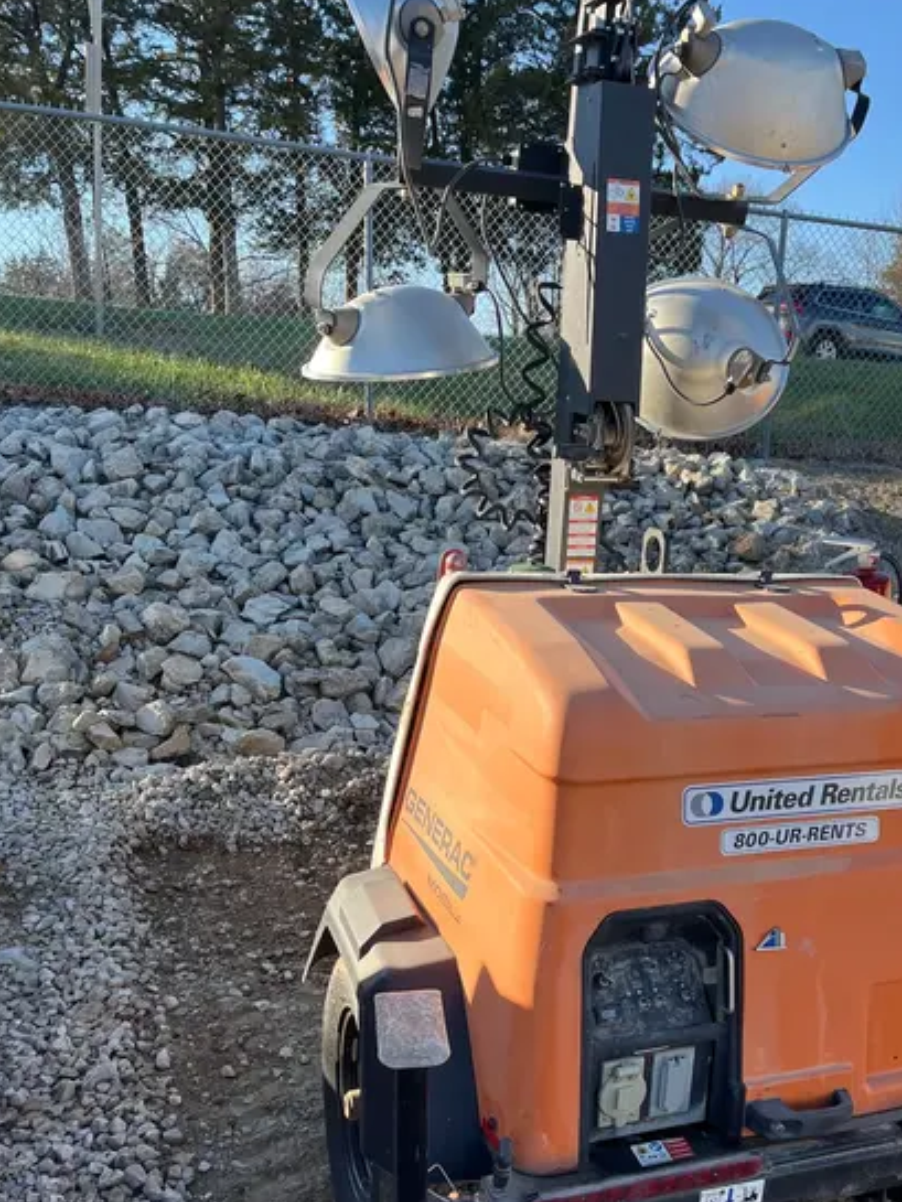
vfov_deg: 52.4
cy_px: 691
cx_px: 593
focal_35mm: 35
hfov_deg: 40.3
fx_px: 1216
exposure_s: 1/1000
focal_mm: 5.1
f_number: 1.6
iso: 50
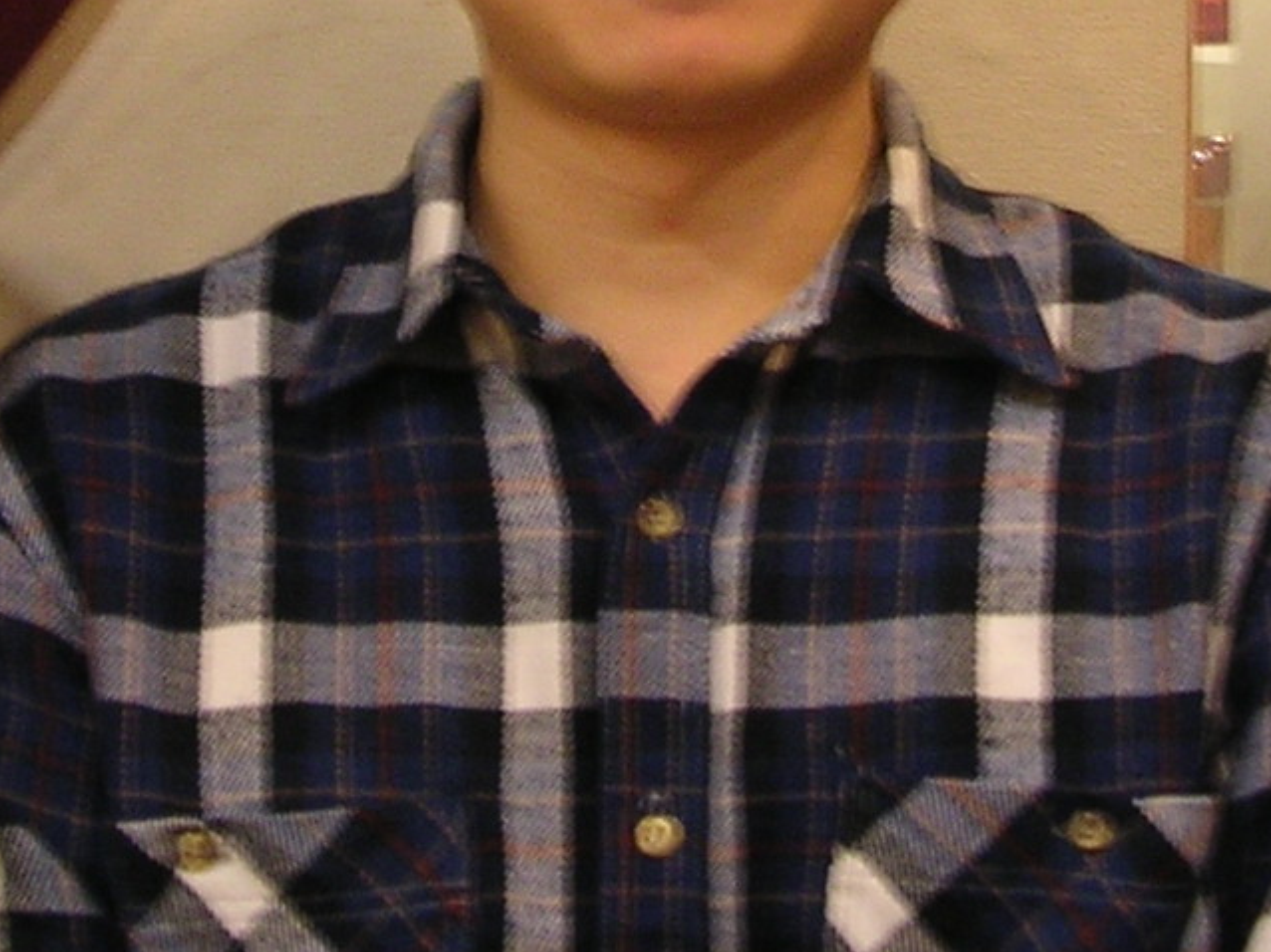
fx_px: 4478
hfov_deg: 16.2
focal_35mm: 122
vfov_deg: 12.0
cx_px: 586
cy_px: -34
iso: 125
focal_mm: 5.8
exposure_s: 1/3.7
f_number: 2.8
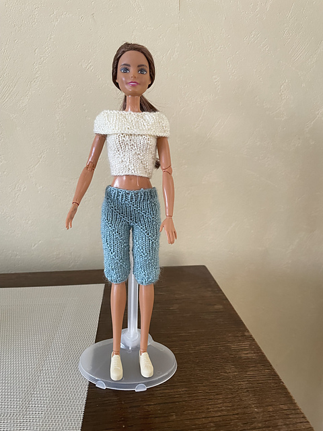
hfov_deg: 53.1
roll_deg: +0.0
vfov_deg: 67.3
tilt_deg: -12.6
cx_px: 162
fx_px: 323
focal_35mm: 26
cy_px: 216
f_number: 1.6
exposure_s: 1/66
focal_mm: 4.2
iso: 125
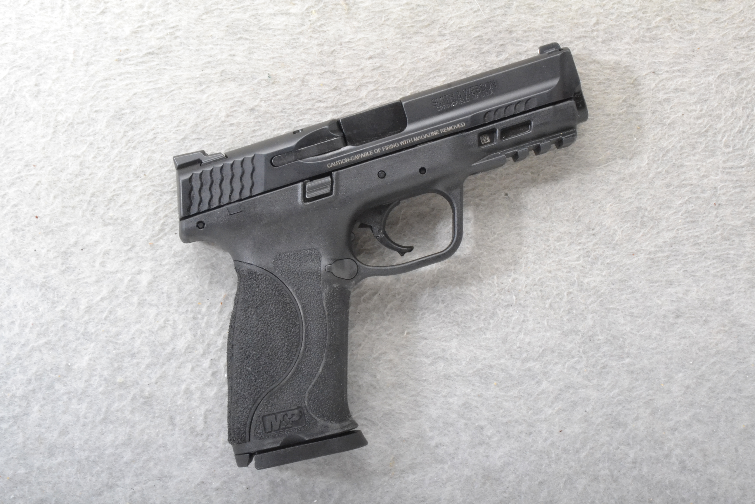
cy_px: 252
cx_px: 378
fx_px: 1195
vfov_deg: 23.8
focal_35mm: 57
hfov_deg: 35.1
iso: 3200
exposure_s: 1/160
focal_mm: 38
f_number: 20
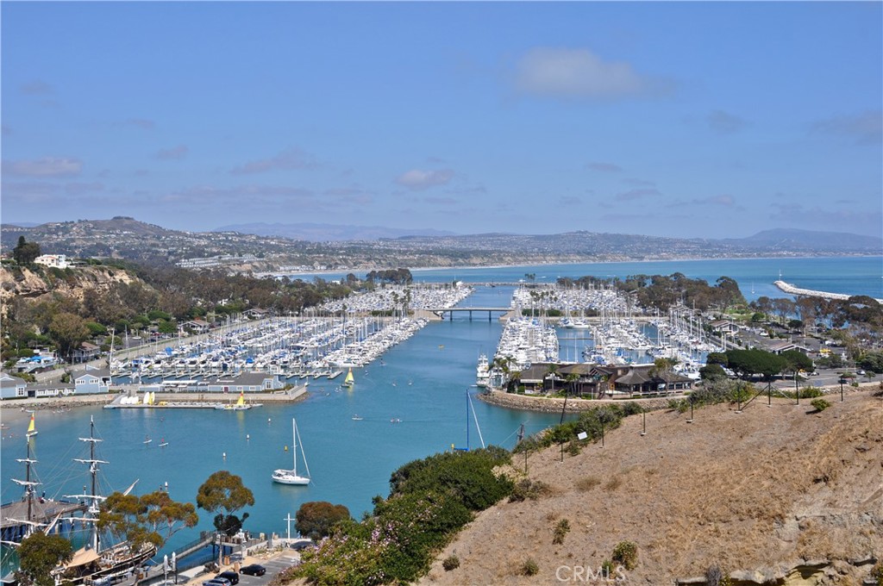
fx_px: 1029
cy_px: 293
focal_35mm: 42
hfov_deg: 46.5
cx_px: 442
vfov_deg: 31.8
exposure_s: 1/400
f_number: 10
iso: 200
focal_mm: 28
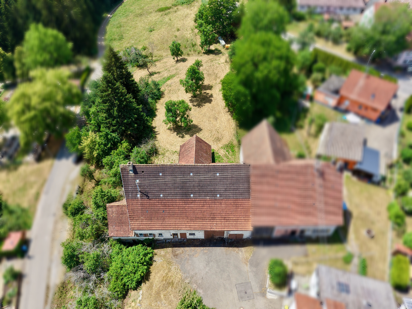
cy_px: 154
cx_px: 206
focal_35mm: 23
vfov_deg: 58.9
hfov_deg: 73.9
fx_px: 274
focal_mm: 8.67
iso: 300
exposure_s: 1/5000
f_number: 1.8
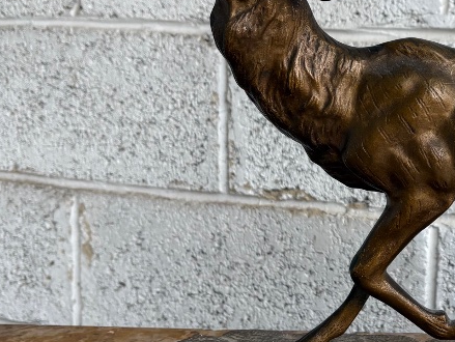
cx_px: 449
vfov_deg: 20.7
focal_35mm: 71
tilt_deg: -5.2
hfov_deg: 26.0
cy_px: 140
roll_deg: -1.4
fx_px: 934
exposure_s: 1/228
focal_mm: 5.96
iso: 40
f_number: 1.6
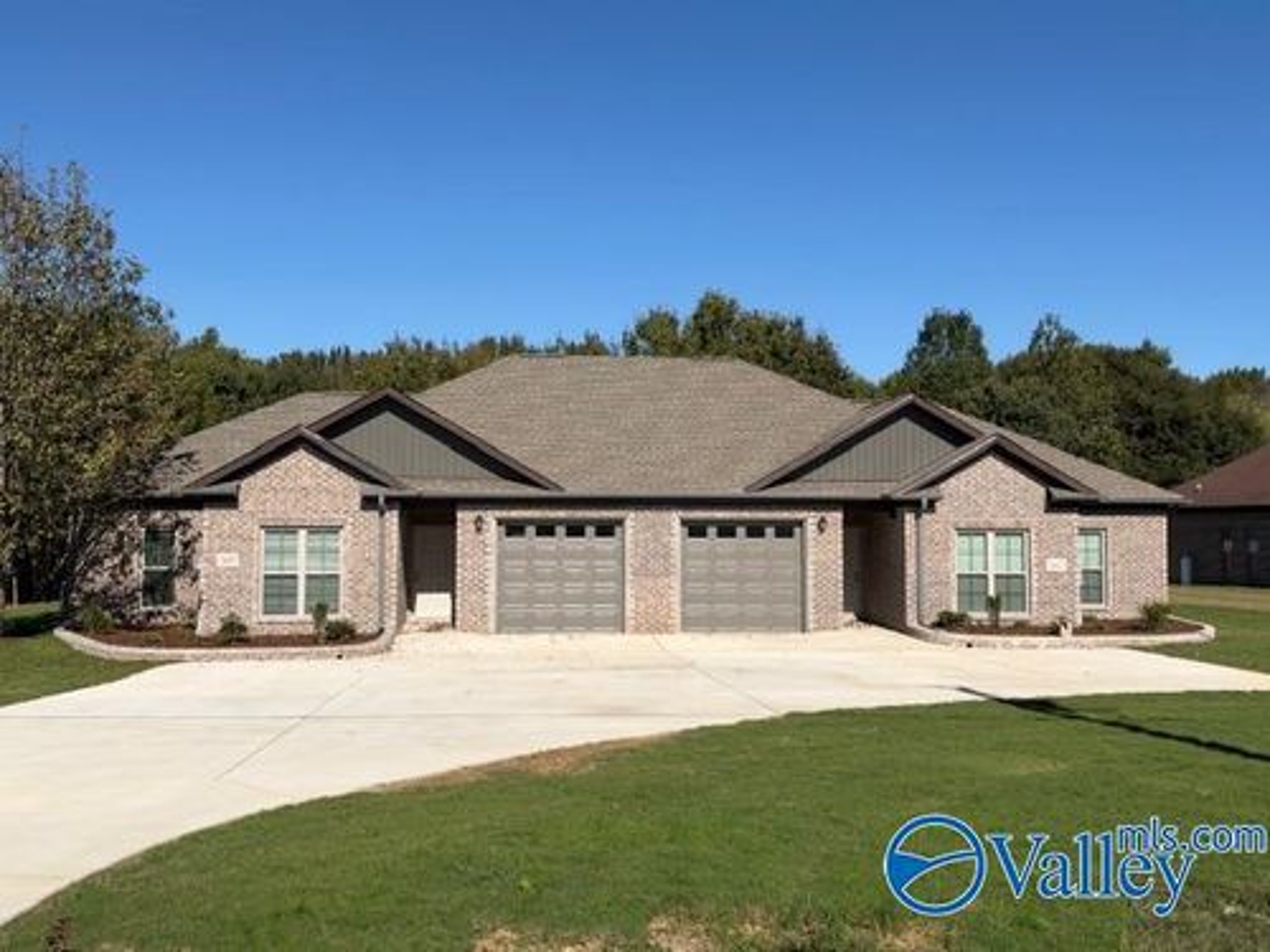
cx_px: 635
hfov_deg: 52.6
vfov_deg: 40.7
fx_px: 1284
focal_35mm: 35
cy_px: 476
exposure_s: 1/7143
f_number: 1.8
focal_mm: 6.93
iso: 64
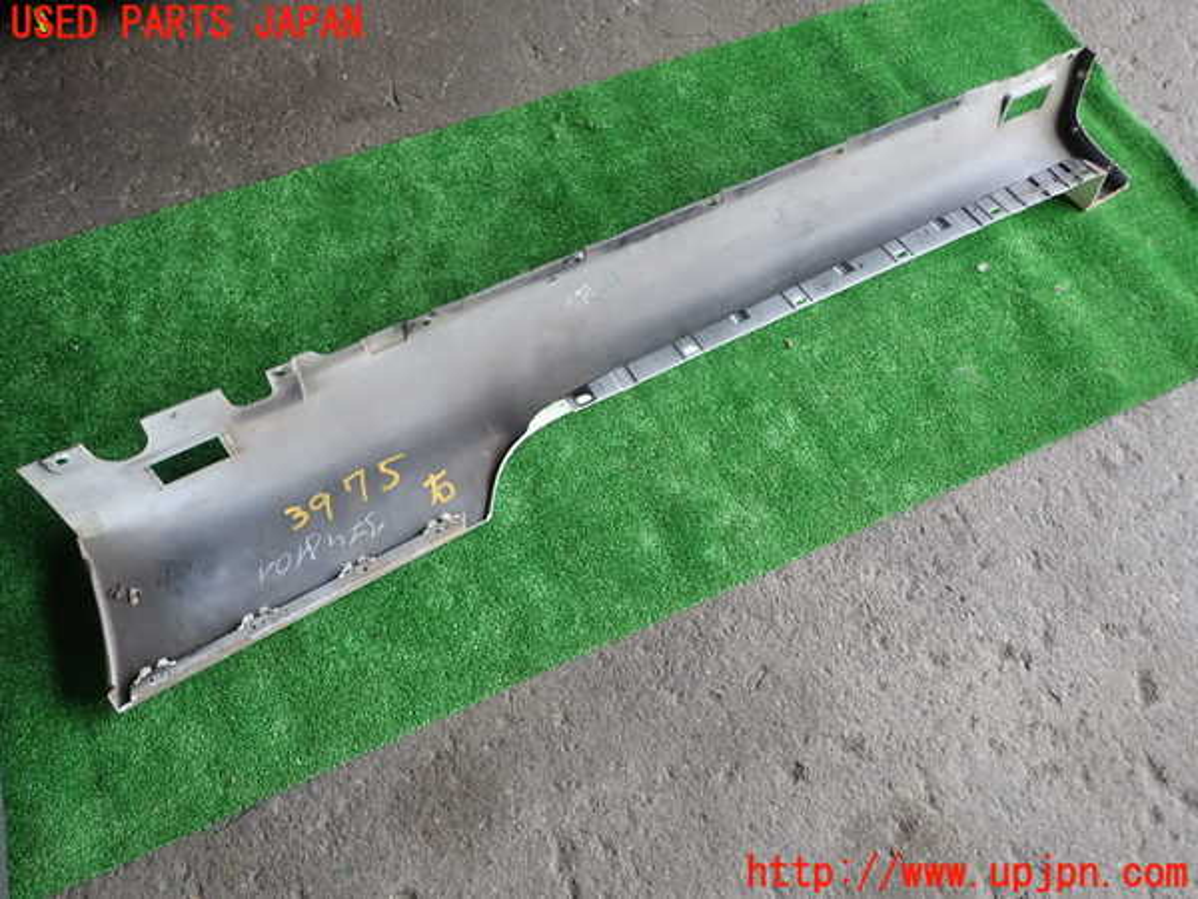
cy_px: 450
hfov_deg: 69.4
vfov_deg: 54.9
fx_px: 865
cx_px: 599
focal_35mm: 25
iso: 100
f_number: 2
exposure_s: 1/80
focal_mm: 4.5
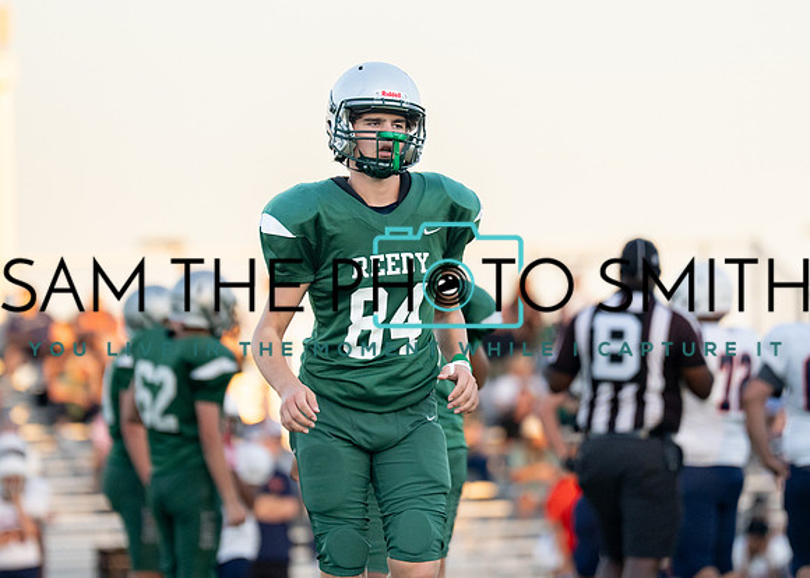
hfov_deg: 5.6
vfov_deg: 4.0
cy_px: 232
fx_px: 8334
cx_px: 391
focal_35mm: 362
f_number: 2.8
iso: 1000
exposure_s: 1/2500
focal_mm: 200
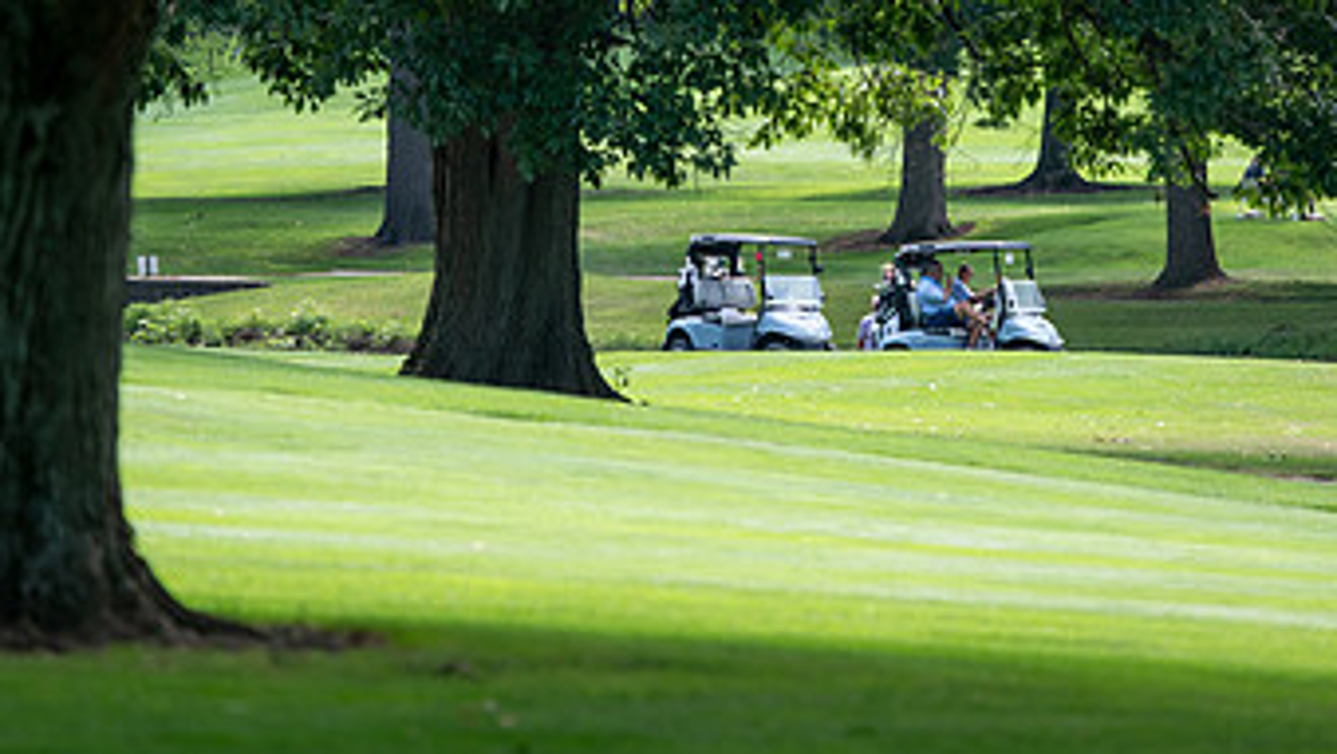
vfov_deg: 3.9
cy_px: 38
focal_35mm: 314
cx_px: 635
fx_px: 11136
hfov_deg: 6.9
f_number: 3.5
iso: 250
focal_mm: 175
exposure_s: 1/800
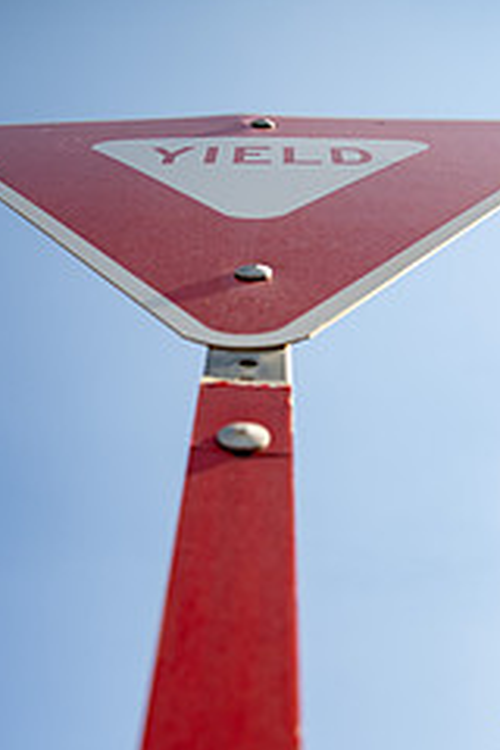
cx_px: 278
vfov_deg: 41.6
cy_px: 609
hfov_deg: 29.8
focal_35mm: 45
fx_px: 937
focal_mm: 24
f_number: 4
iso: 100
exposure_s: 1/800
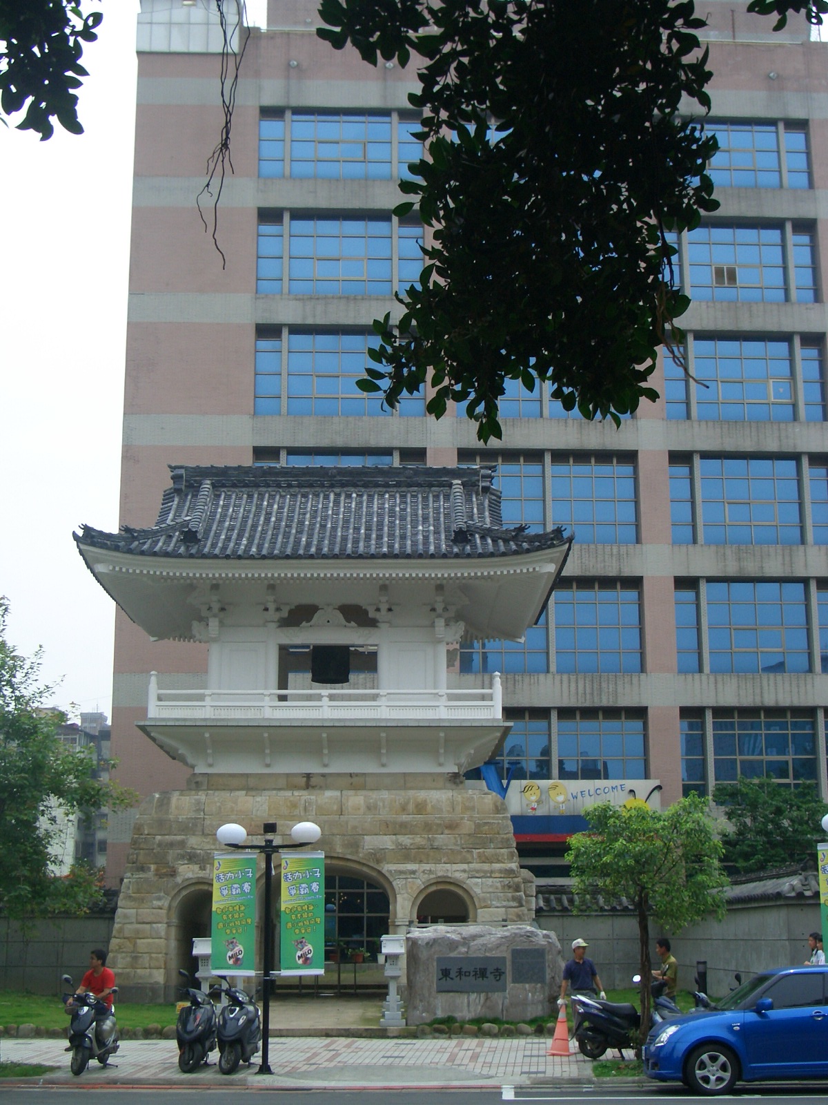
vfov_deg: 38.9
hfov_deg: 29.7
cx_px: 414
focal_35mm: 49
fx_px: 1563
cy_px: 552
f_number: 5
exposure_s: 1/320
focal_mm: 8.2
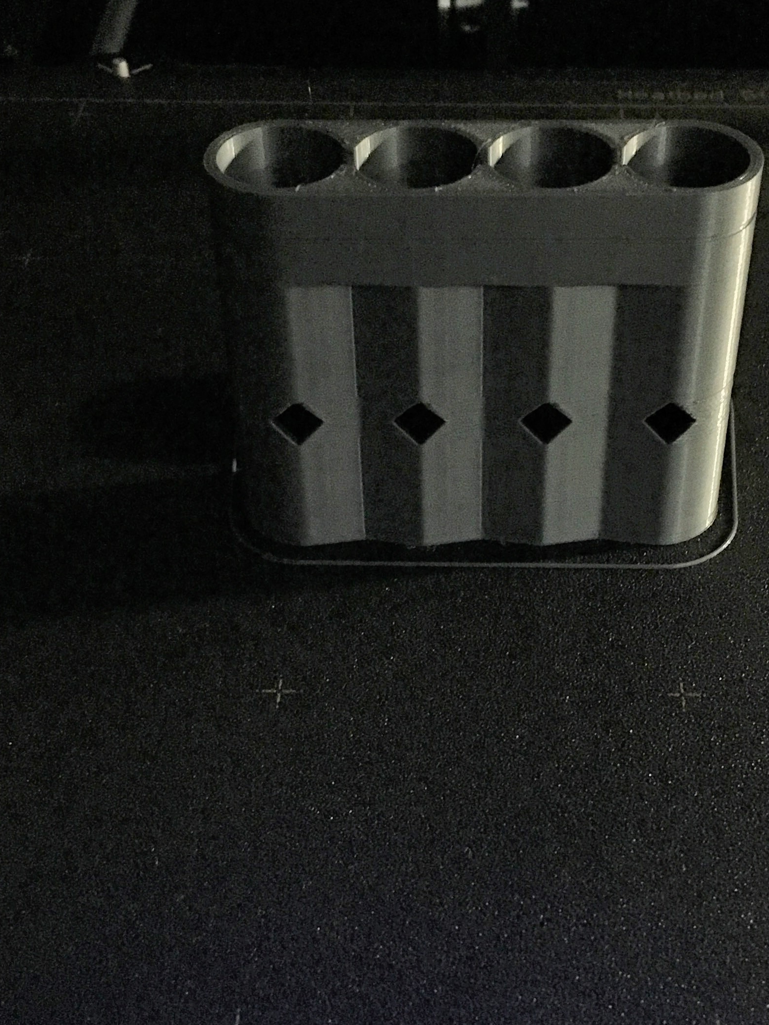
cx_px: 477
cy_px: 714
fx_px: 1659
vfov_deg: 33.9
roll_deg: -0.2
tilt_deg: -43.9
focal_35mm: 56
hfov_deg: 26.0
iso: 125
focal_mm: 4.15
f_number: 2.2
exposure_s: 1/30
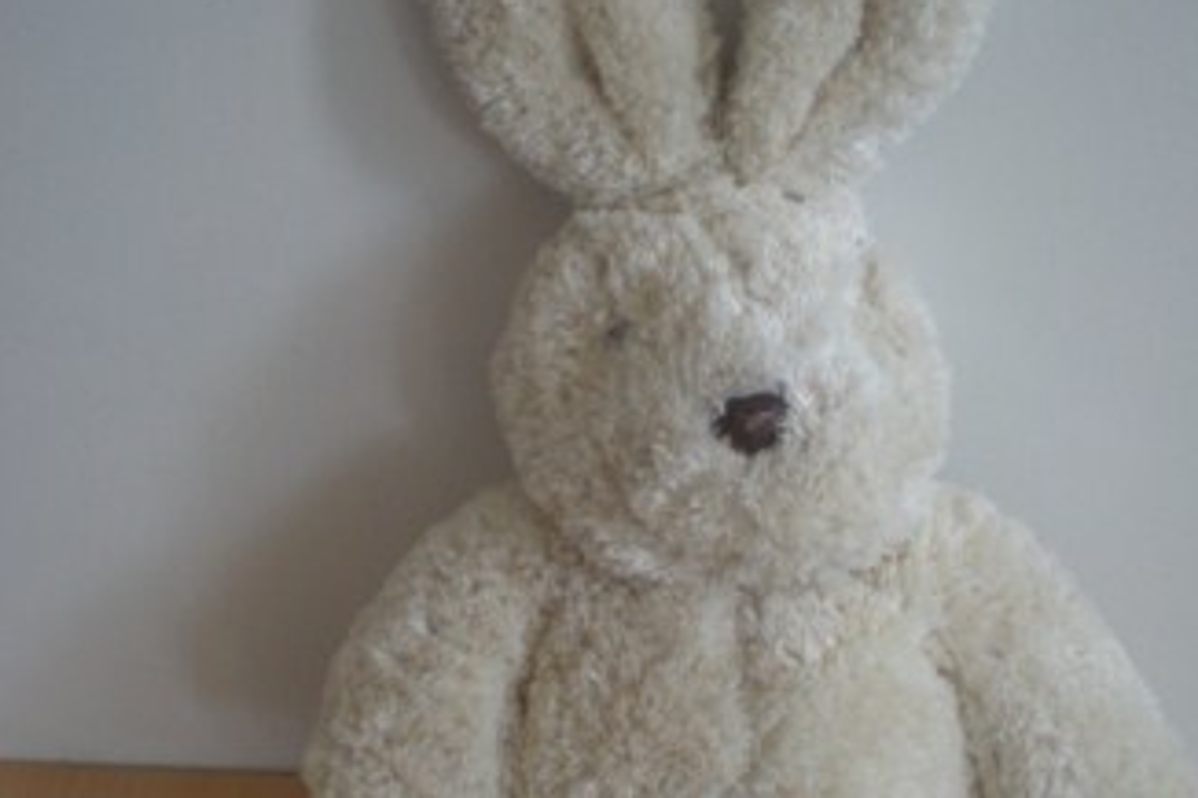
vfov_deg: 21.4
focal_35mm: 63
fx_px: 2095
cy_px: 581
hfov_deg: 31.8
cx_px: 713
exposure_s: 1/59.8
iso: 175
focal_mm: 6.3
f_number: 3.1
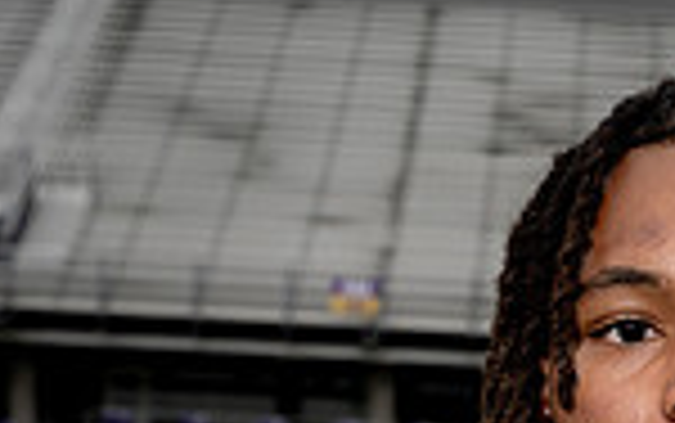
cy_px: 990
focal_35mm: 190
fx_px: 3498
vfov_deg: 6.6
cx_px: 657
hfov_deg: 10.9
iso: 100
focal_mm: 62
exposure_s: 1/250
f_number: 8
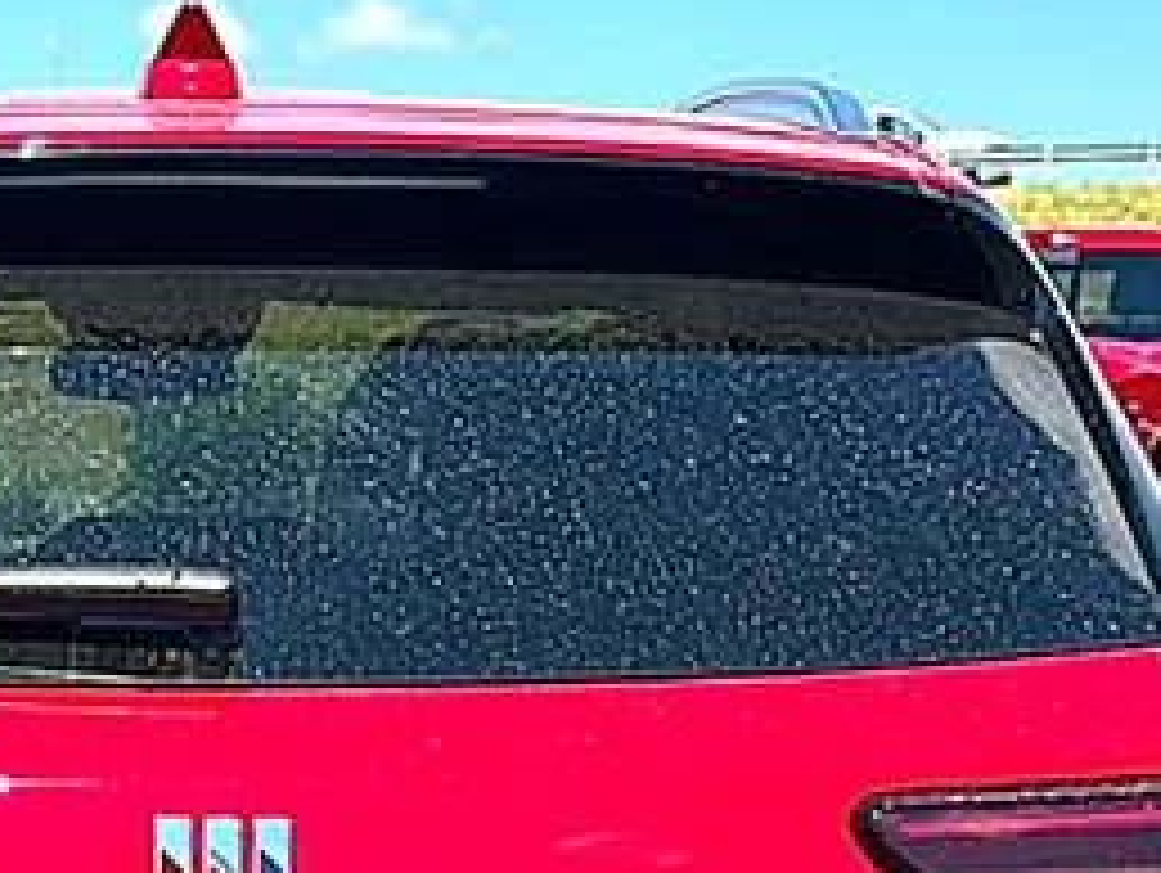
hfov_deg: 18.9
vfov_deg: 13.9
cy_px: 1127
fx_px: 3458
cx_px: 216
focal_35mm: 103
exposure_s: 1/2899
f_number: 1.78
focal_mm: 6.86
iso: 80
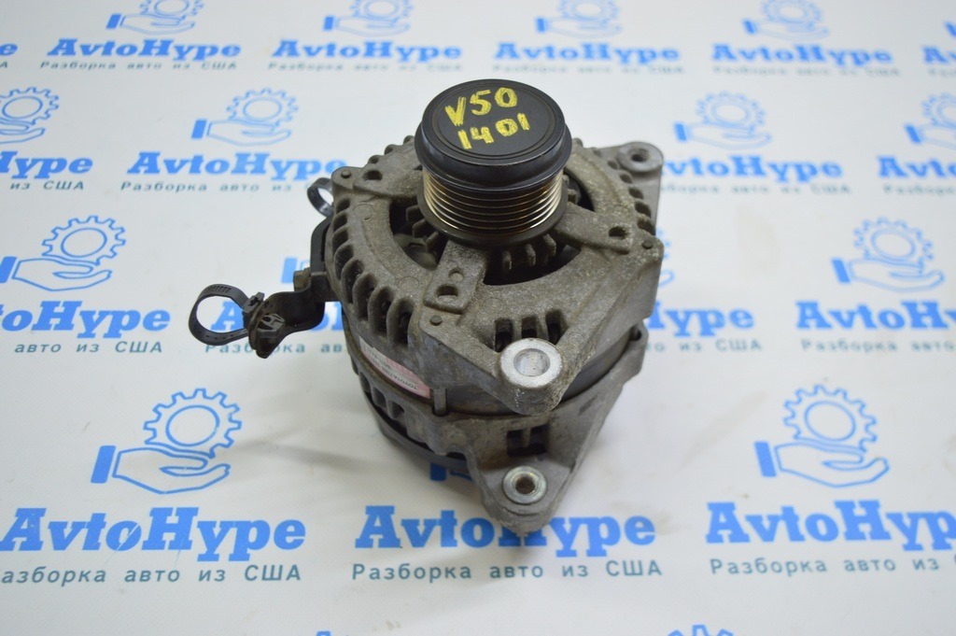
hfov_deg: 51.3
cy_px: 318
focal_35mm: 38
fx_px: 995
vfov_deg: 35.4
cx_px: 478
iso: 400
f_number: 4
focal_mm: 25
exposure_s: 1/50
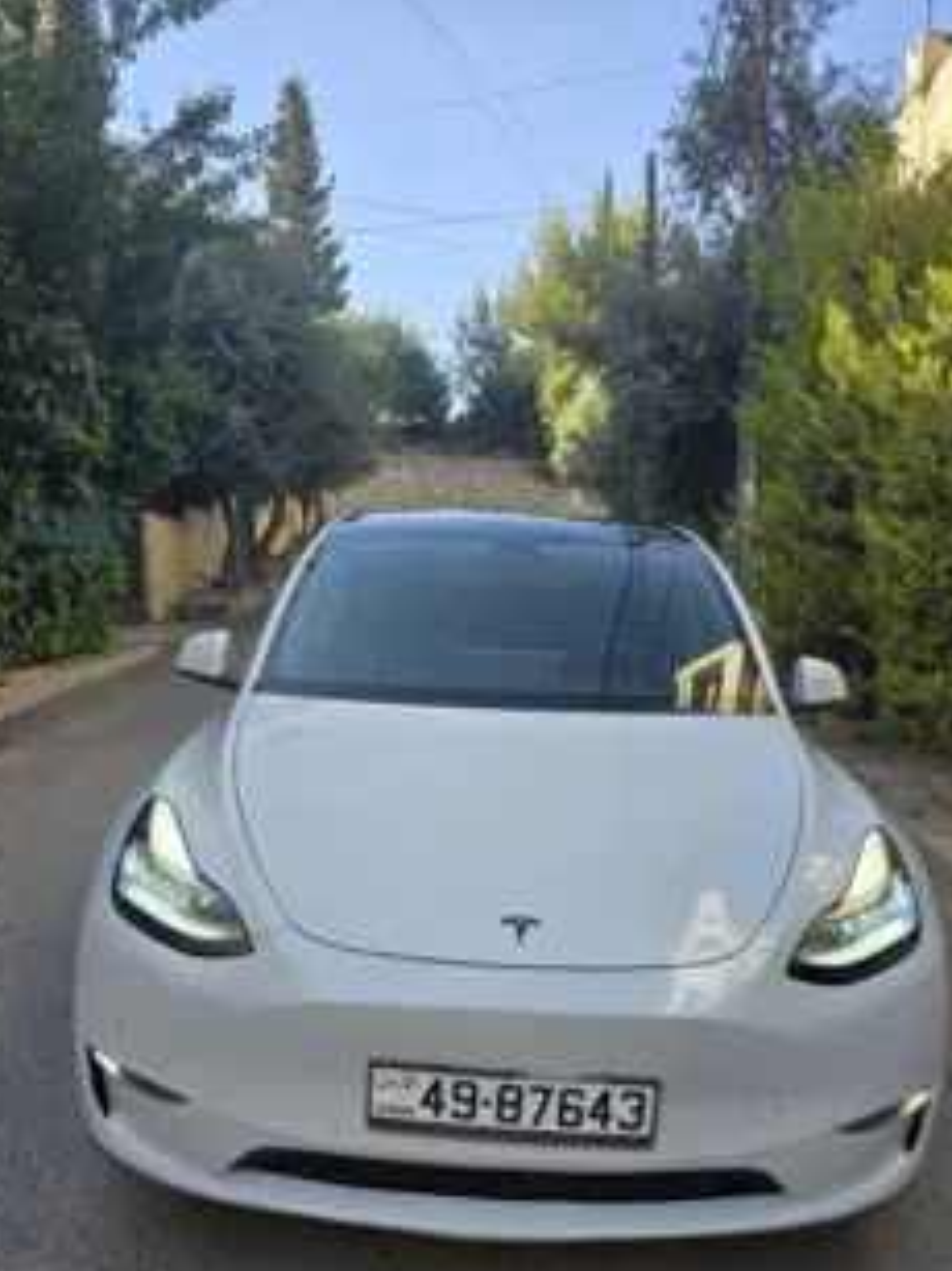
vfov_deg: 59.0
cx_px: 459
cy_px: 820
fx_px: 1101
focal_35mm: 30
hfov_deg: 46.8
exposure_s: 1/251
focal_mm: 6.3
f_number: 1.7
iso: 12
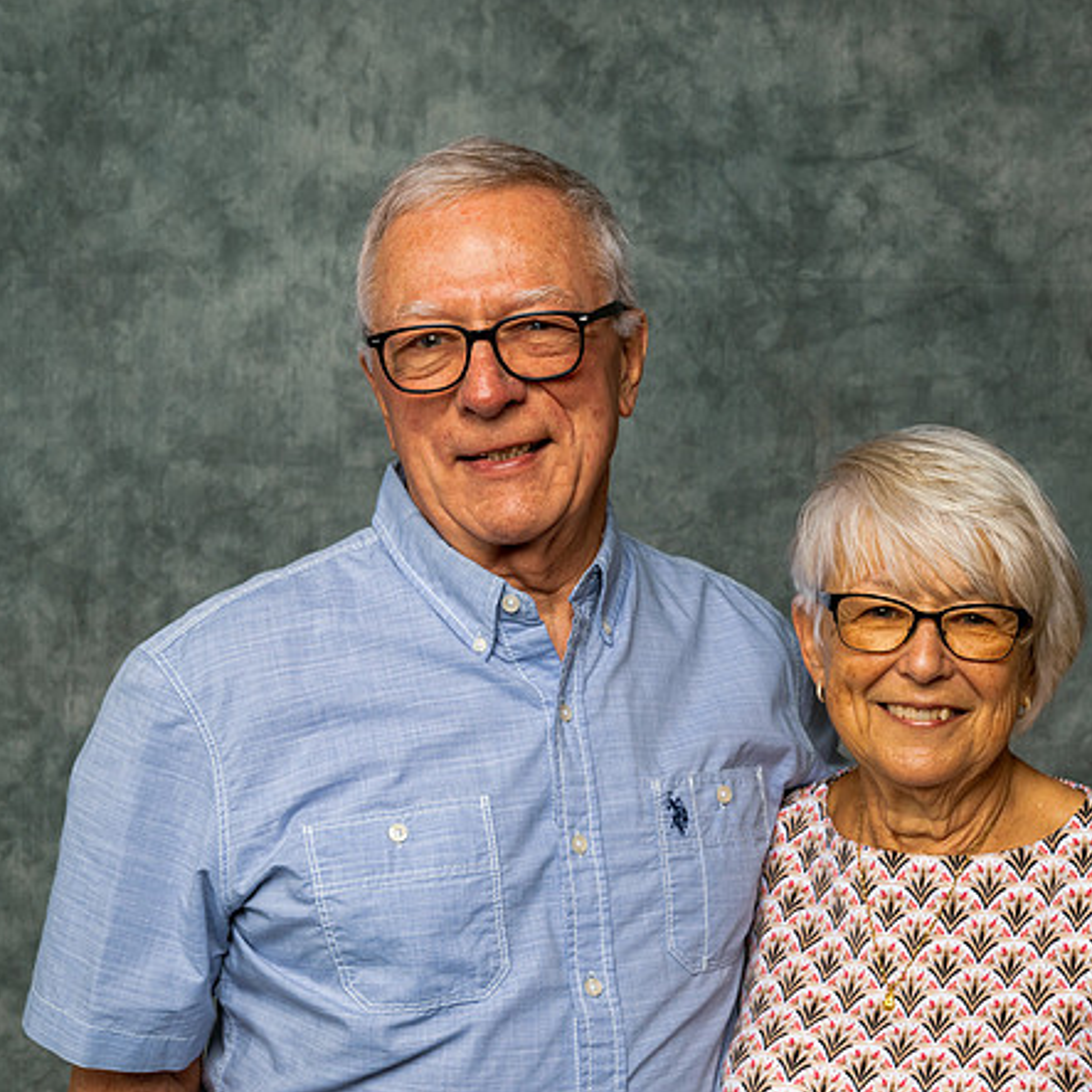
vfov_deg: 25.7
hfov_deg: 25.5
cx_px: 776
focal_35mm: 67
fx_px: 2391
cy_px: 545
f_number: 10
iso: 400
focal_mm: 52
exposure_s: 1/125
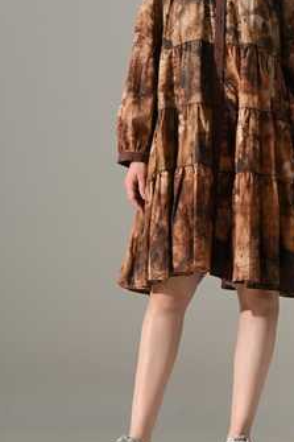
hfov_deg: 9.9
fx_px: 1692
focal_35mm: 138
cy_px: 160
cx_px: 225
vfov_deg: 14.9
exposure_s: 1/160
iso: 160
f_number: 8
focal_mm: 88
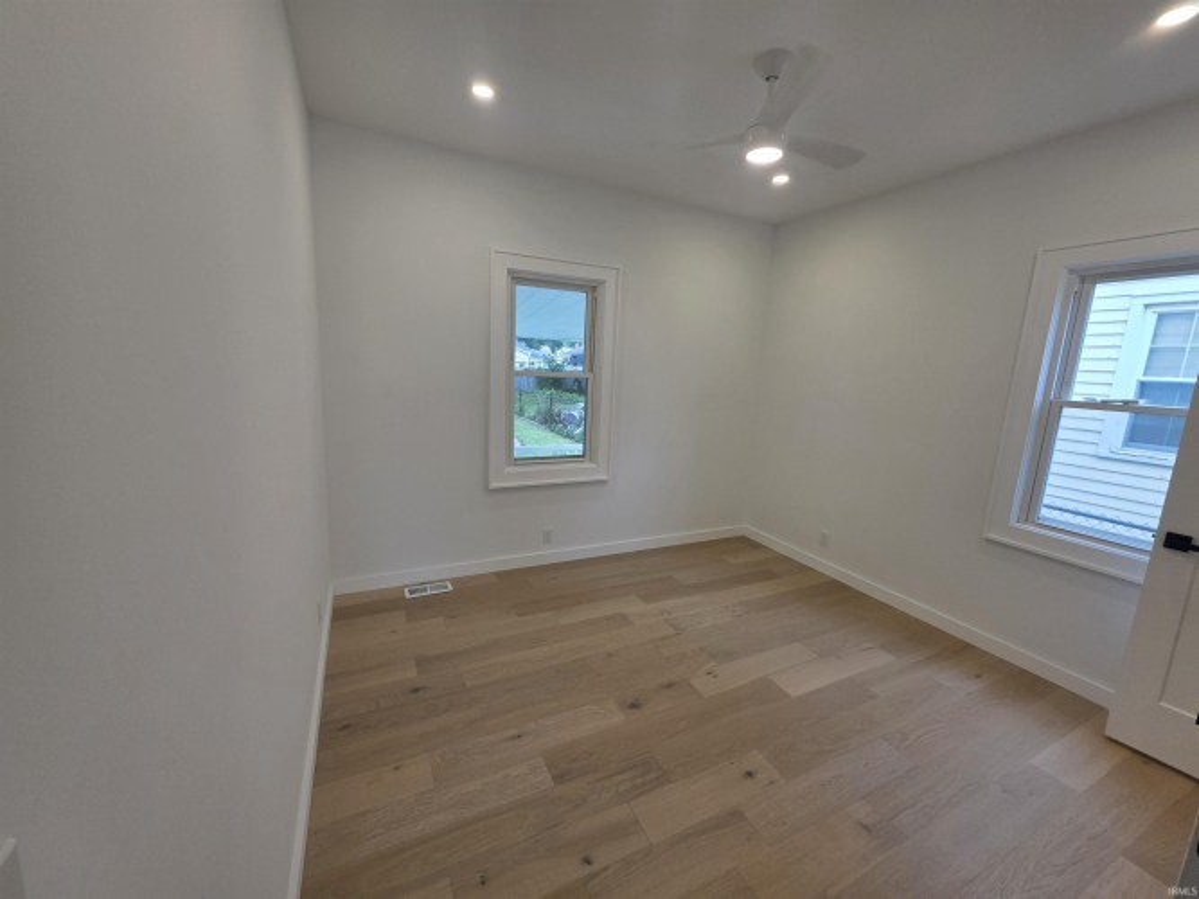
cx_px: 600
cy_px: 450
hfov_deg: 106.2
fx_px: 450
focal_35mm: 13
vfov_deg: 89.9
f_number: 1.9
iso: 64
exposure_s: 1/120
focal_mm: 2.2
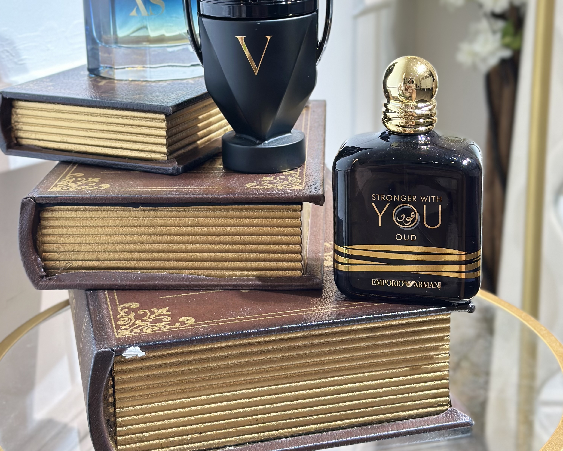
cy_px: 112
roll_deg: -1.1
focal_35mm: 63
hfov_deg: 30.0
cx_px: 282
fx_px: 1050
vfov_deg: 24.0
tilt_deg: -9.9
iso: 125
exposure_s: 1/170
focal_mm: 6.86
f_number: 1.78
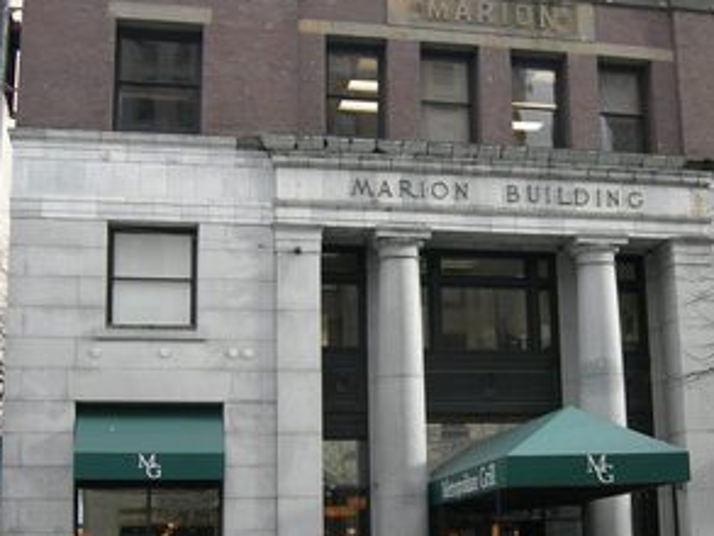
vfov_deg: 24.8
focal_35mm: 59
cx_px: 492
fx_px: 1217
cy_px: 305
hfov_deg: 32.3
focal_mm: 7.5
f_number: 3.8
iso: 64
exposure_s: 1/67.2
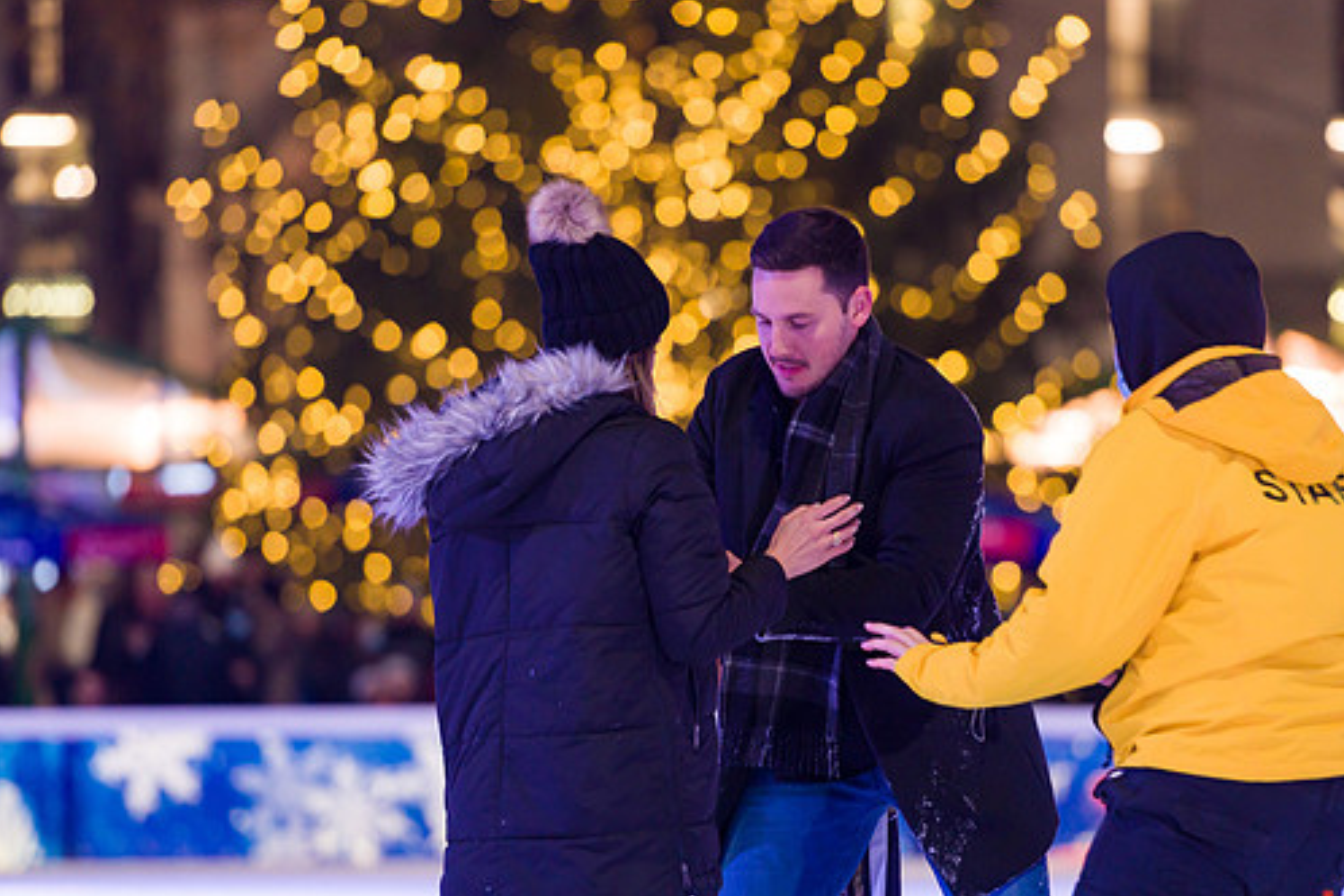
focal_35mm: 233
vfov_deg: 5.9
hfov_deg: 8.8
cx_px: 731
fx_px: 8698
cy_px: 510
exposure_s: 1/200
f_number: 3.2
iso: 2000
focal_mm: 200
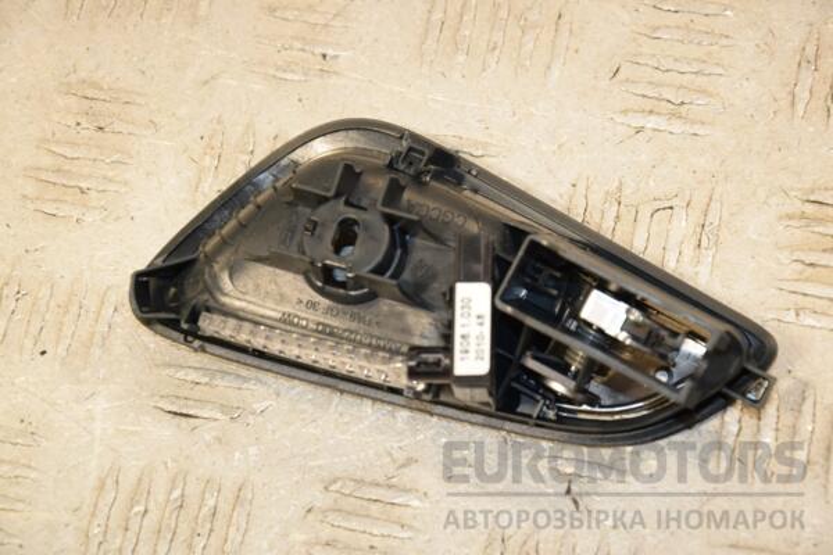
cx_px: 416
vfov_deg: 10.8
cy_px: 278
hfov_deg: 16.1
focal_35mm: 128
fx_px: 2950
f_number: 7.1
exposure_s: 1/200
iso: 800
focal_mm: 85
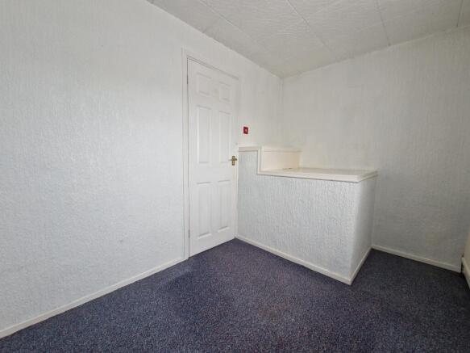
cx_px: 235
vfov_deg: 89.9
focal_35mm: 13
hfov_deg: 106.2
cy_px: 176
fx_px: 176
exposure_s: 1/50
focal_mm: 2.2
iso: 200
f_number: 2.2
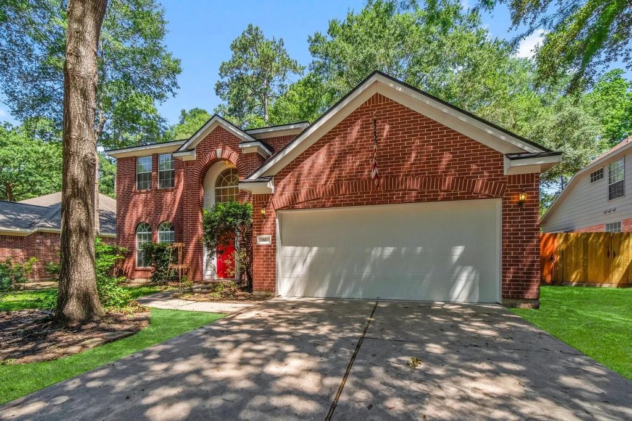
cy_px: 210
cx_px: 316
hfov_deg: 100.4
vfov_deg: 77.3
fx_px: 263
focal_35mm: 15
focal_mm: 10
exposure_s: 1/200
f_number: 10
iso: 800
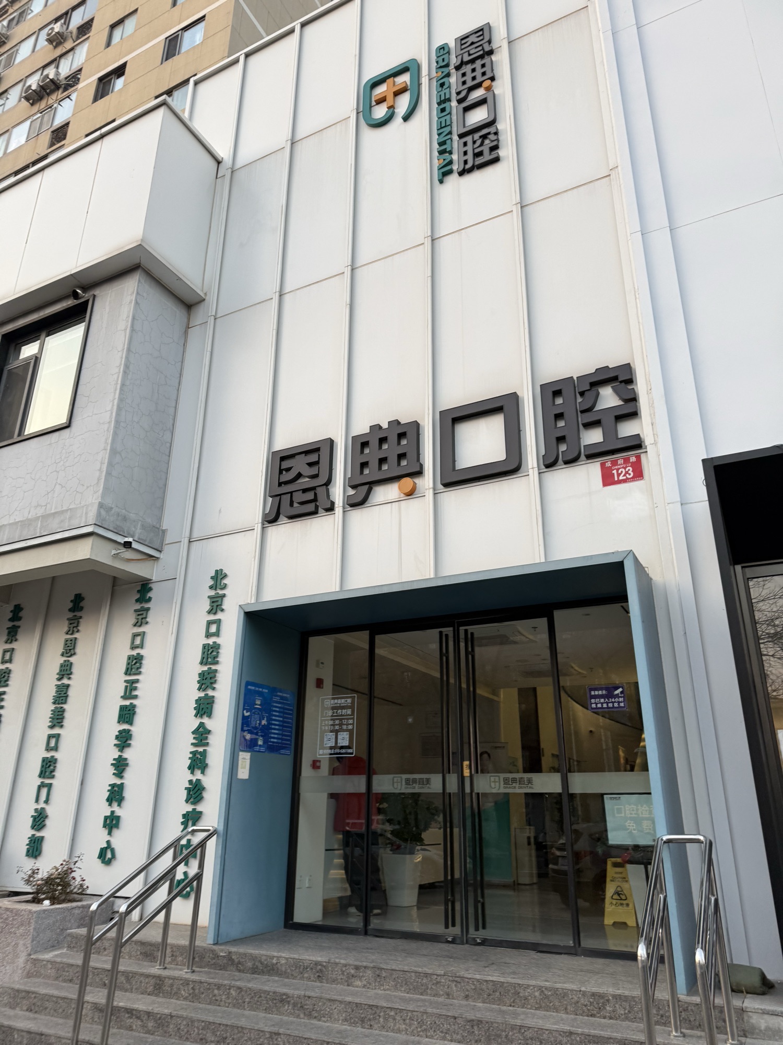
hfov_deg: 56.8
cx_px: 392
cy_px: 522
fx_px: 724
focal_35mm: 24
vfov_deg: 71.6
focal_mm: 6.76
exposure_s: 1/121
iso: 80
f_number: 1.78
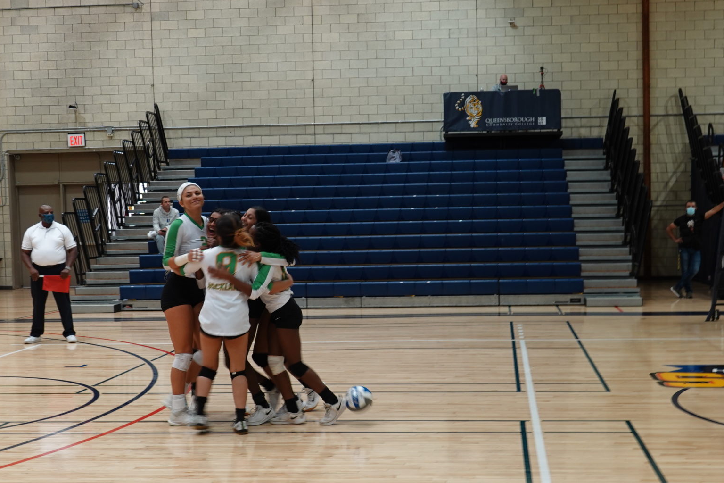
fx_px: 1106
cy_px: 289
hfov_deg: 36.2
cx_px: 394
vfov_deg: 24.6
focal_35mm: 55
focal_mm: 12.04
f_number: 2.8
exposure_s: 1/40
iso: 125
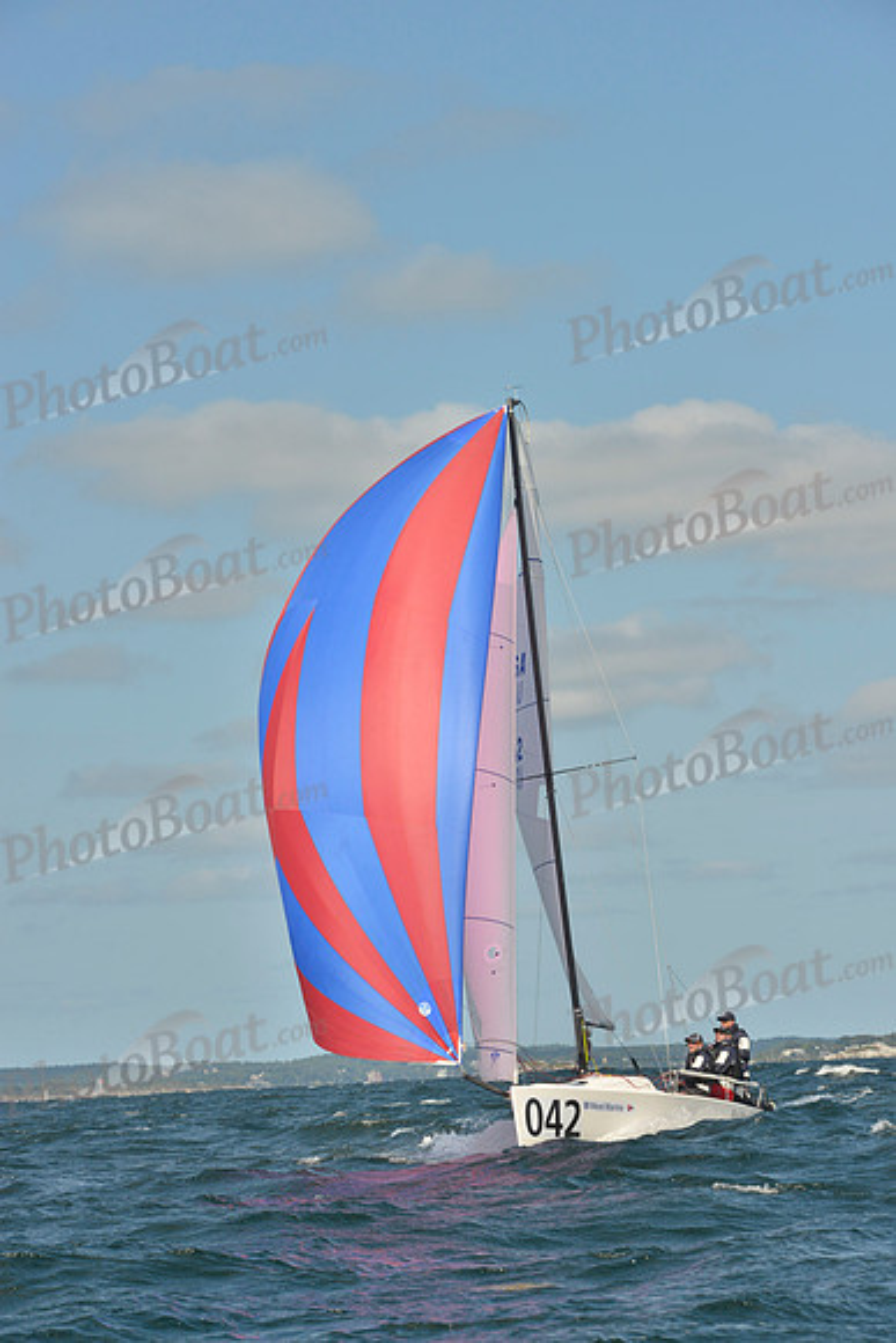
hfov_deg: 11.2
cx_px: 448
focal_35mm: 122
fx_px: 4552
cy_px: 672
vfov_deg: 16.8
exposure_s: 1/1000
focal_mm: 122
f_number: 13
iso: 400
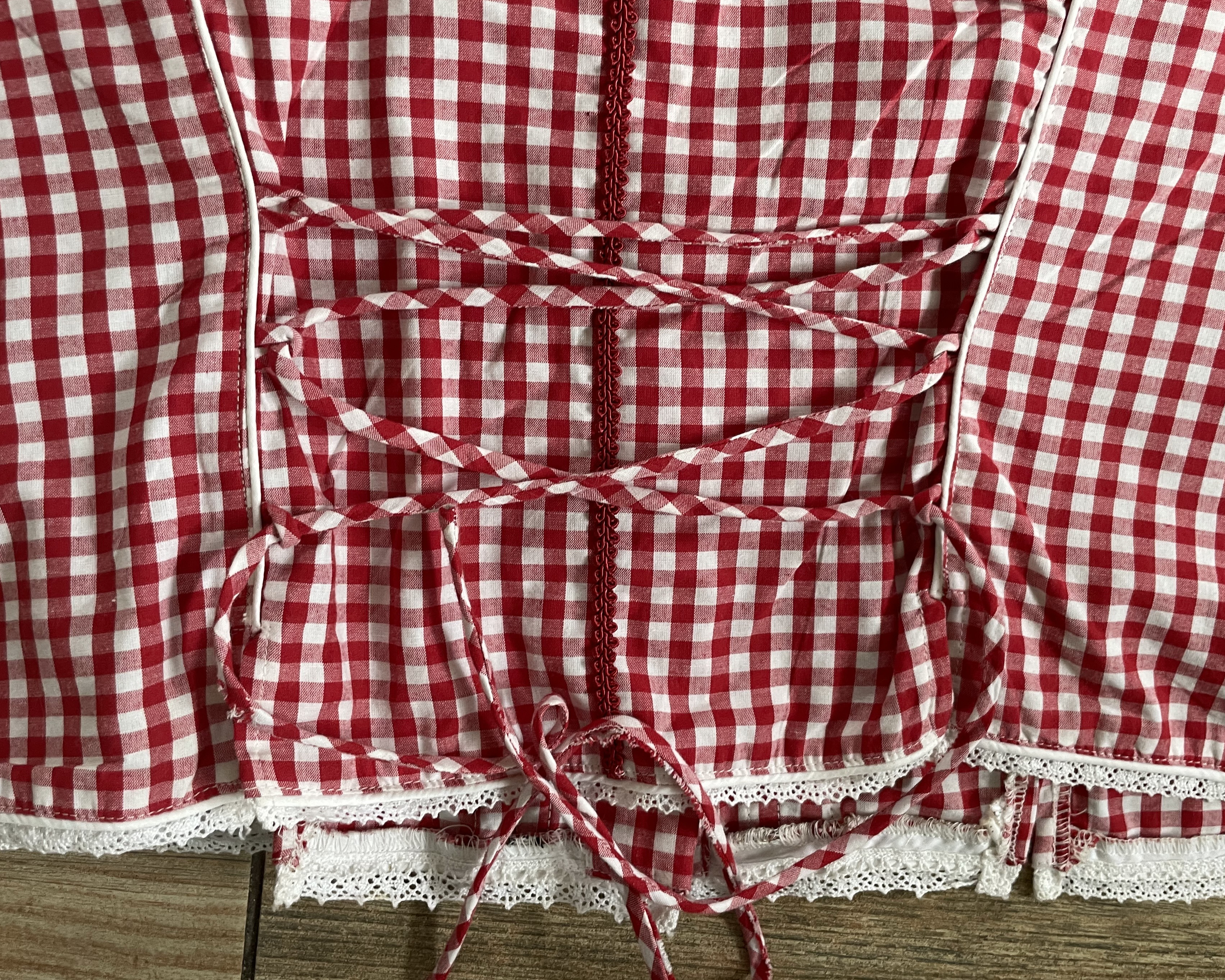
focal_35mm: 30
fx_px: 1088
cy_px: 469
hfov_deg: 58.8
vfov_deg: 48.5
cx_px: 615
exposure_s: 1/89
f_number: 1.6
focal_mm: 4.2
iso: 125
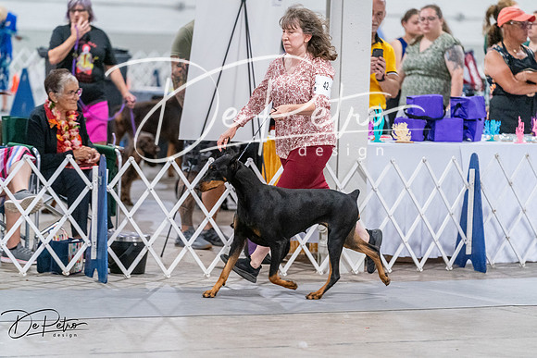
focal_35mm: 171
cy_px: 179
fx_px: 2551
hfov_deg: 12.0
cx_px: 268
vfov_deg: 8.0
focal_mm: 171
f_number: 3.2
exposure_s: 1/320
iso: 6400
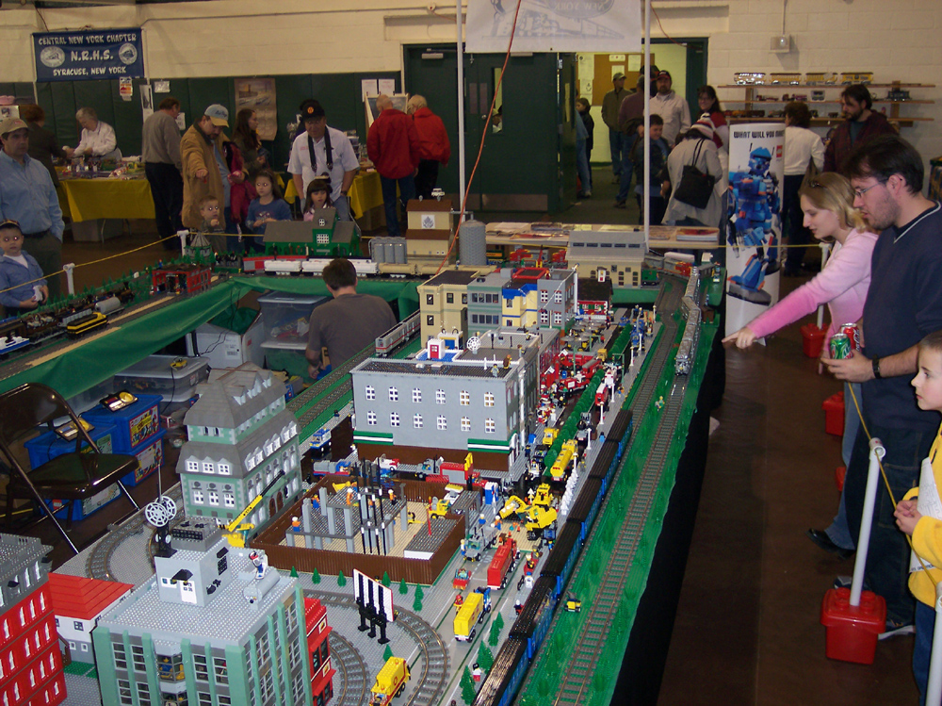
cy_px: 353
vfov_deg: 37.7
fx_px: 1034
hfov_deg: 49.0
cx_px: 471
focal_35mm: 38
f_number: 2.8
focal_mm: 8
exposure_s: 1/30
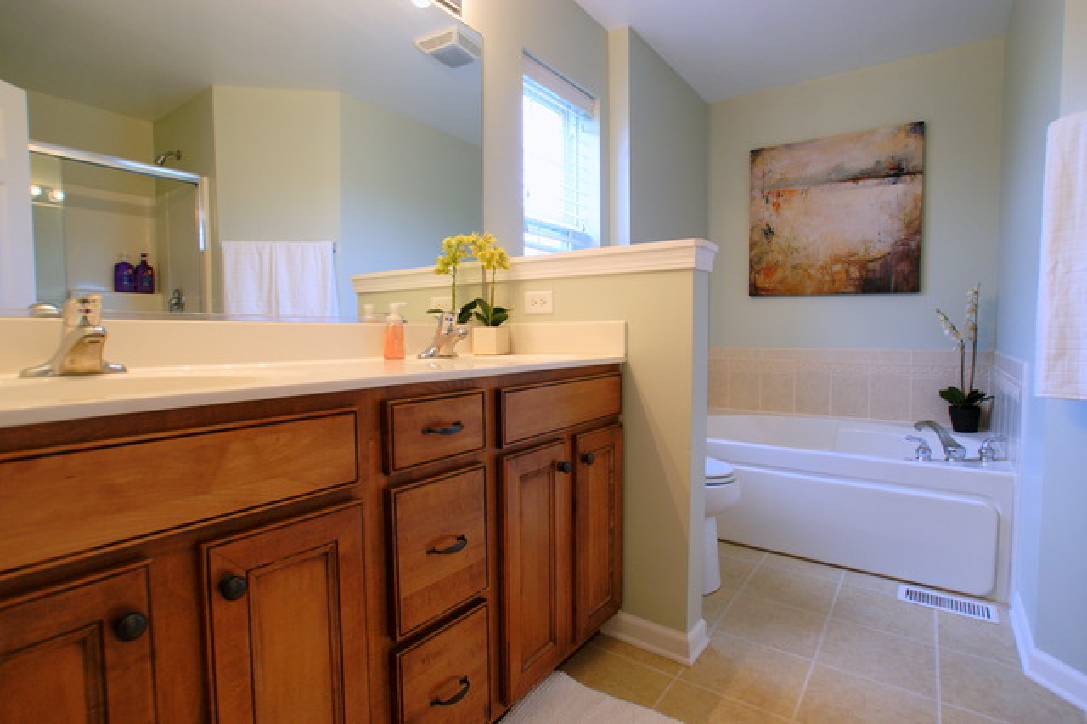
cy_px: 362
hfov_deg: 95.0
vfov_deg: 72.0
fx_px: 498
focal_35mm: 16
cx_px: 544
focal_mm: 11
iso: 200
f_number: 4.5
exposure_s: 1/30
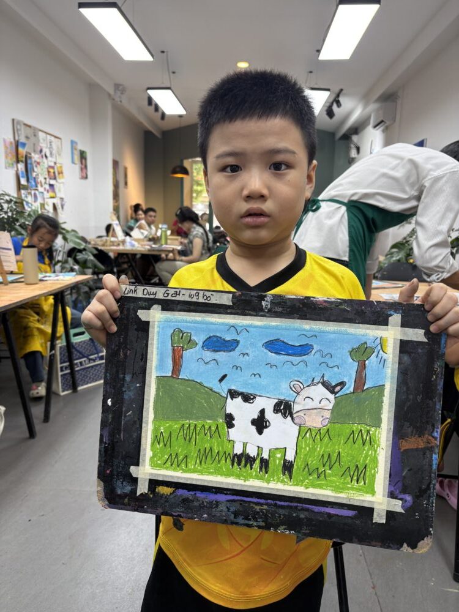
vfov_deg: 67.3
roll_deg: -1.6
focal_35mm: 26
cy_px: 306
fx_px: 460
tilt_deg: -10.3
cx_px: 230
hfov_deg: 53.1
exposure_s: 1/100
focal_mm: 5.96
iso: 64
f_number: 1.6
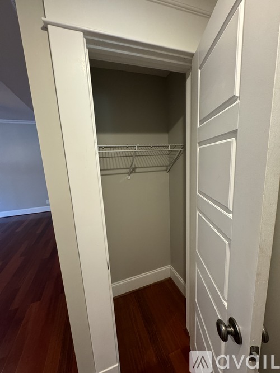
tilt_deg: -10.9
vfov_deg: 102.1
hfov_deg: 85.7
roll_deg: +4.2
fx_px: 151
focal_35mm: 14
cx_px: 140
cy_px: 186
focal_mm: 2.22
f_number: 2.2
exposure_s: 1/60
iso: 400
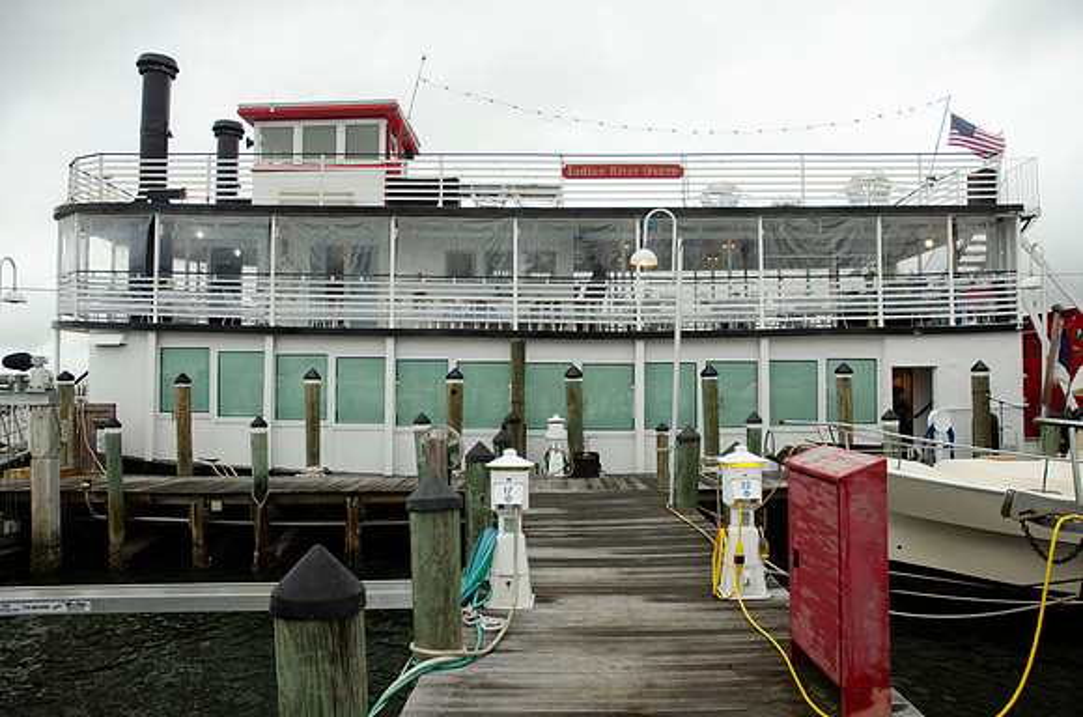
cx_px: 542
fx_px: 810
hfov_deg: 67.5
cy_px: 358
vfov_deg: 47.7
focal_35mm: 27
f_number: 5.6
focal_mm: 18
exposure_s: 1/160
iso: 400
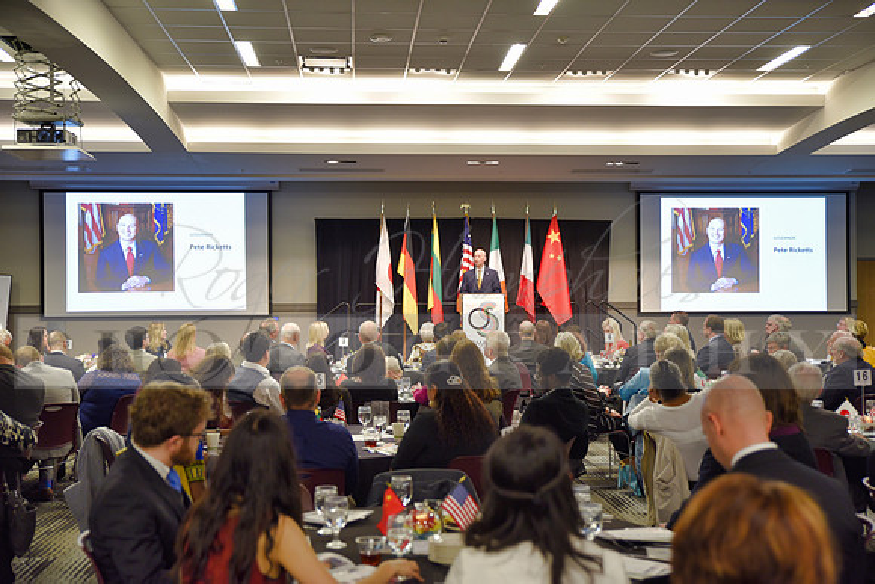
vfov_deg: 29.3
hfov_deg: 42.7
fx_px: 1118
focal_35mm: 46
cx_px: 438
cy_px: 292
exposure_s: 1/60
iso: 1000
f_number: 2.8
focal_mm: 46
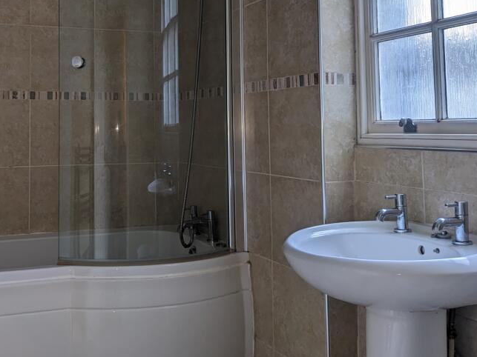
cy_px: 87
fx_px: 592
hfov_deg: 42.7
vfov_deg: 32.9
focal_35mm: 43
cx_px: 129
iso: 158
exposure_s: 1/99.9
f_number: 1.73
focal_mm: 4.38
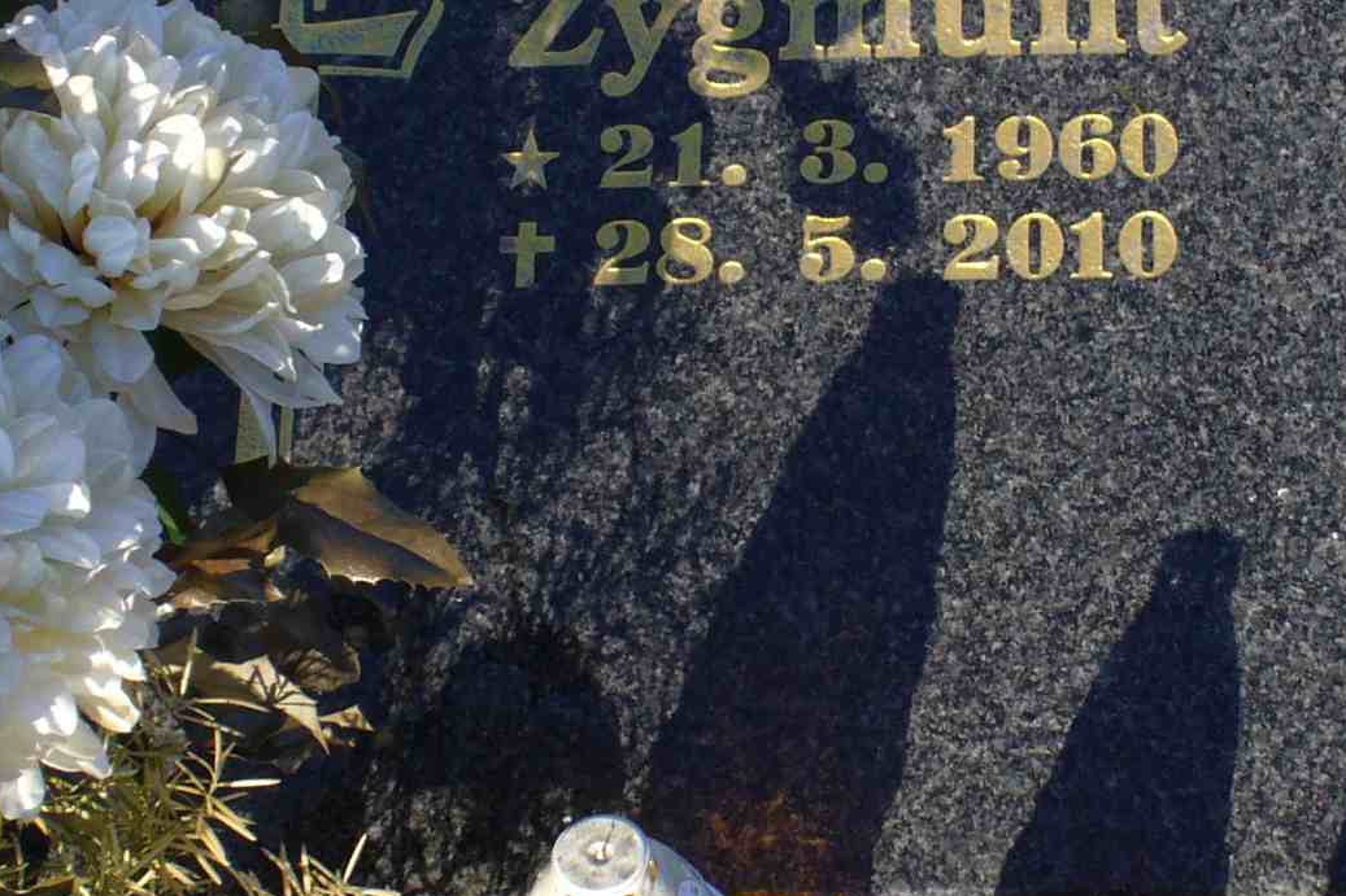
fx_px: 3551
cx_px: 964
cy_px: 456
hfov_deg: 21.3
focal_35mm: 95
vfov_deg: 14.4
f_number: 5.6
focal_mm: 6.1
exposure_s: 1/160
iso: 80
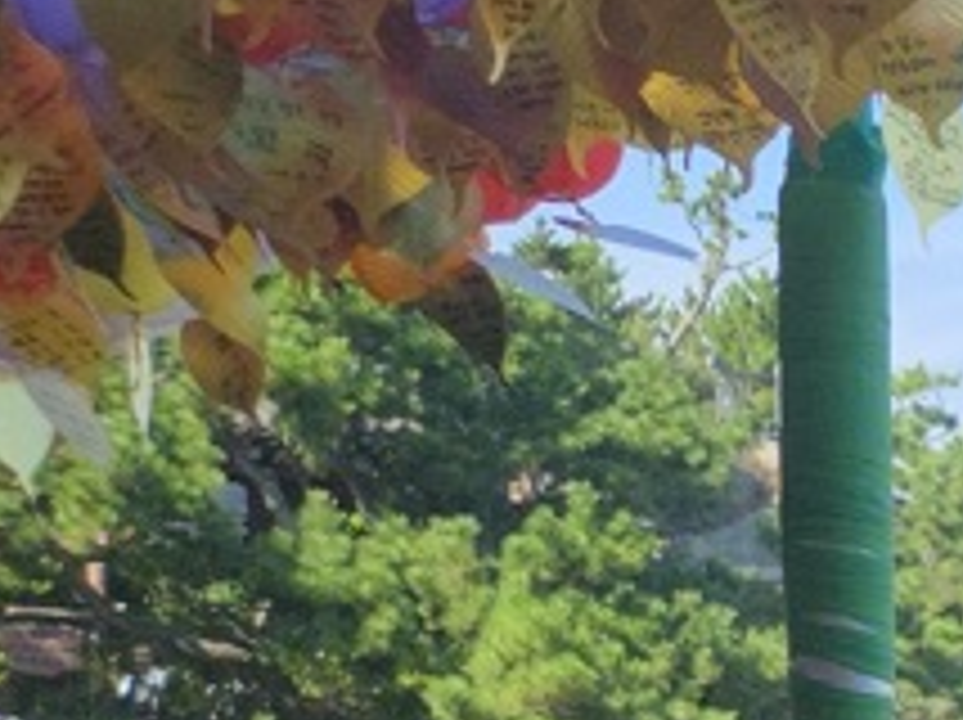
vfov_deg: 11.2
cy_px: 900
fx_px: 3585
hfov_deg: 11.2
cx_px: 2691
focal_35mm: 129
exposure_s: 1/861
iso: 25
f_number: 1.8
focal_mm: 5.4
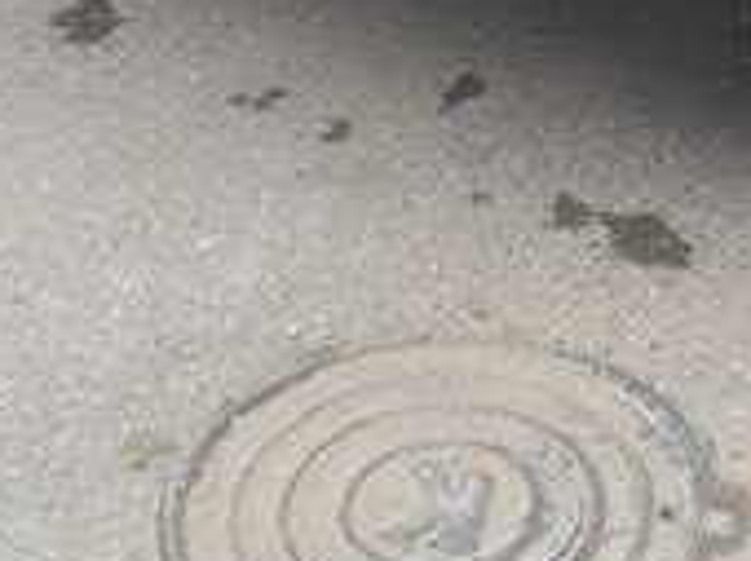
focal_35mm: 105
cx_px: 588
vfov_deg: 13.2
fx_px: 2275
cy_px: -298
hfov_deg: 18.6
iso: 40
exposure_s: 1/514
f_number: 1.9
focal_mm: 3.6
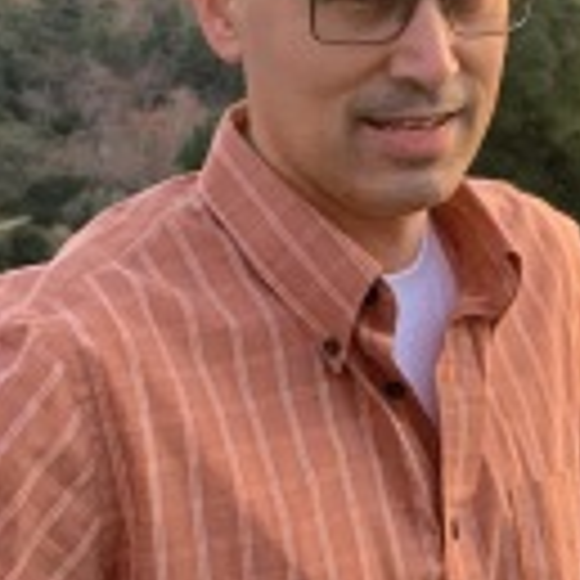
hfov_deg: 13.2
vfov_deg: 13.3
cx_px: 602
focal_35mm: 130
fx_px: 2464
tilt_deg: -6.7
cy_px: 63
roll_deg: +1.6
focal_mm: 6
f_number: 2.4
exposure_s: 1/49
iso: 400
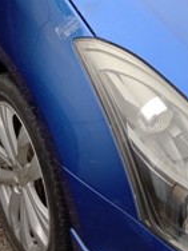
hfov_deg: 23.6
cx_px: 101
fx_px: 449
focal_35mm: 62
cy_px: -43
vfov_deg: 27.7
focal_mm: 3.65
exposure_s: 1/263
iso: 100
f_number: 2.2
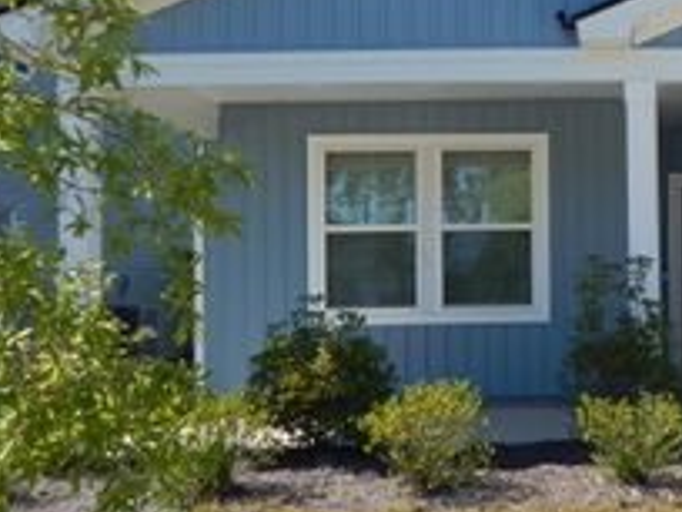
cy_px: 263
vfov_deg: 27.0
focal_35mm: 54
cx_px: 702
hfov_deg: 32.3
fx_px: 1064
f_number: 6
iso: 125
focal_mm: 4
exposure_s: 1/400
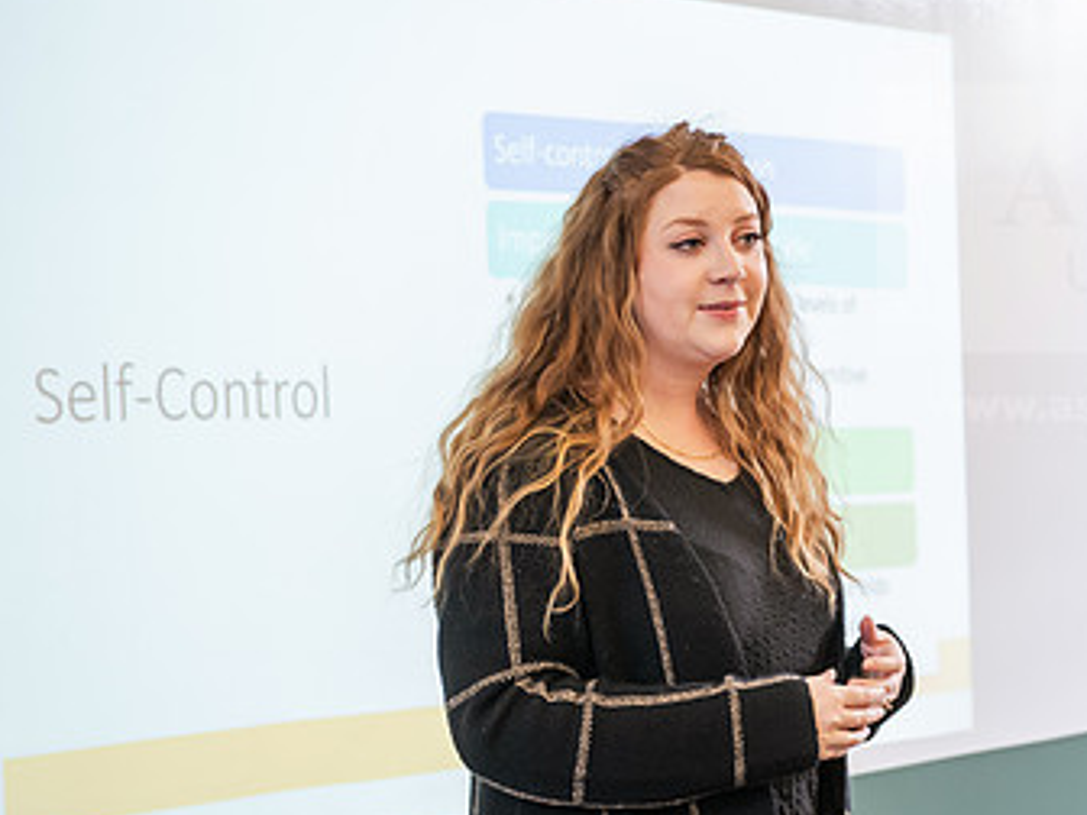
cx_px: 780
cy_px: 474
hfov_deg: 23.4
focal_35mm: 83
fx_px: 2606
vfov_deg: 17.8
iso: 800
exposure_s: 1/160
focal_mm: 50
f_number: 3.2
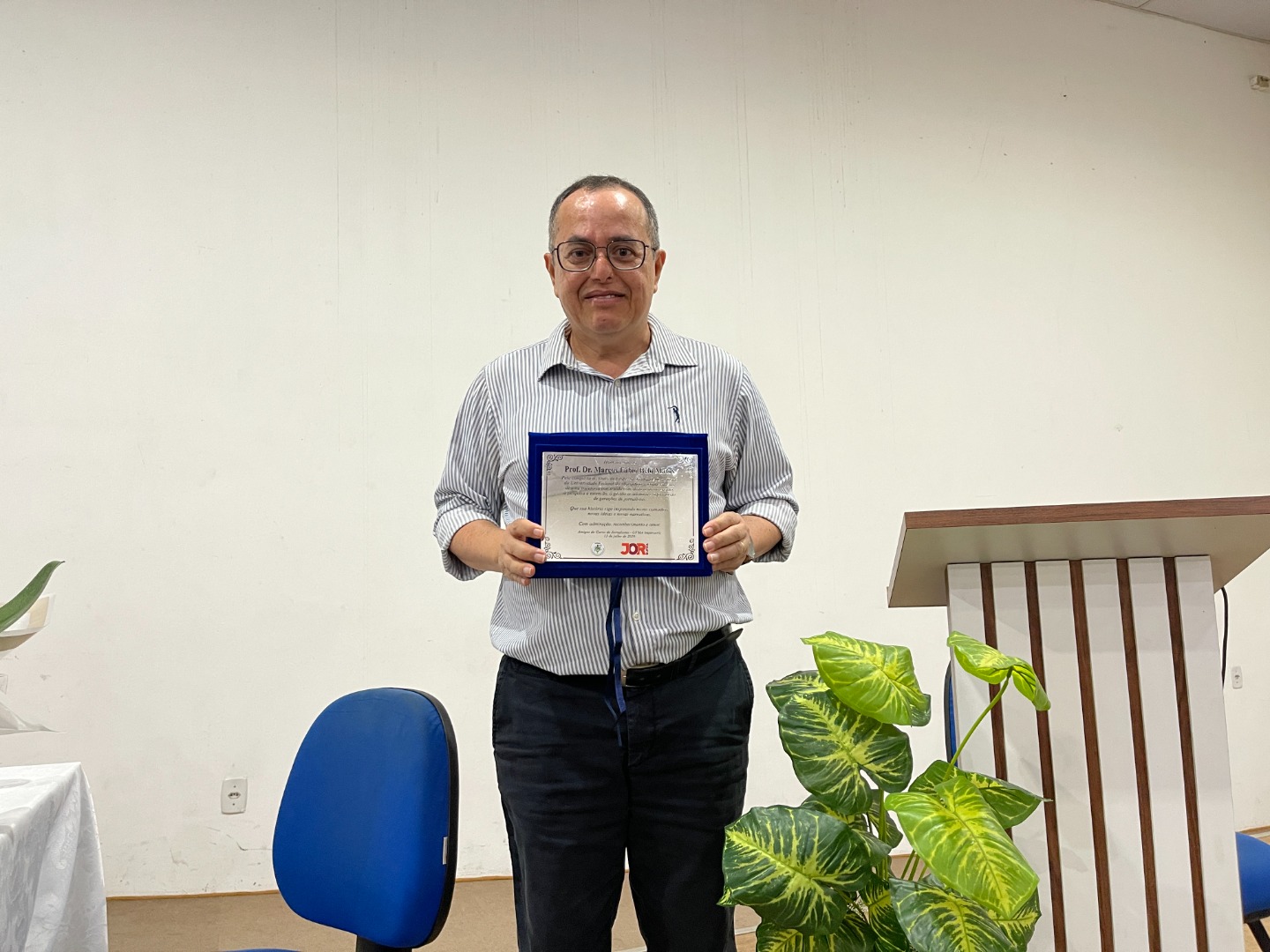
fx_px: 917
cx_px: 635
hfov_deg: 69.4
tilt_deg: +6.3
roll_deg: +1.6
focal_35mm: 25
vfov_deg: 54.9
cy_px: 476
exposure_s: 1/60
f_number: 1.6
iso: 160
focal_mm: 5.1
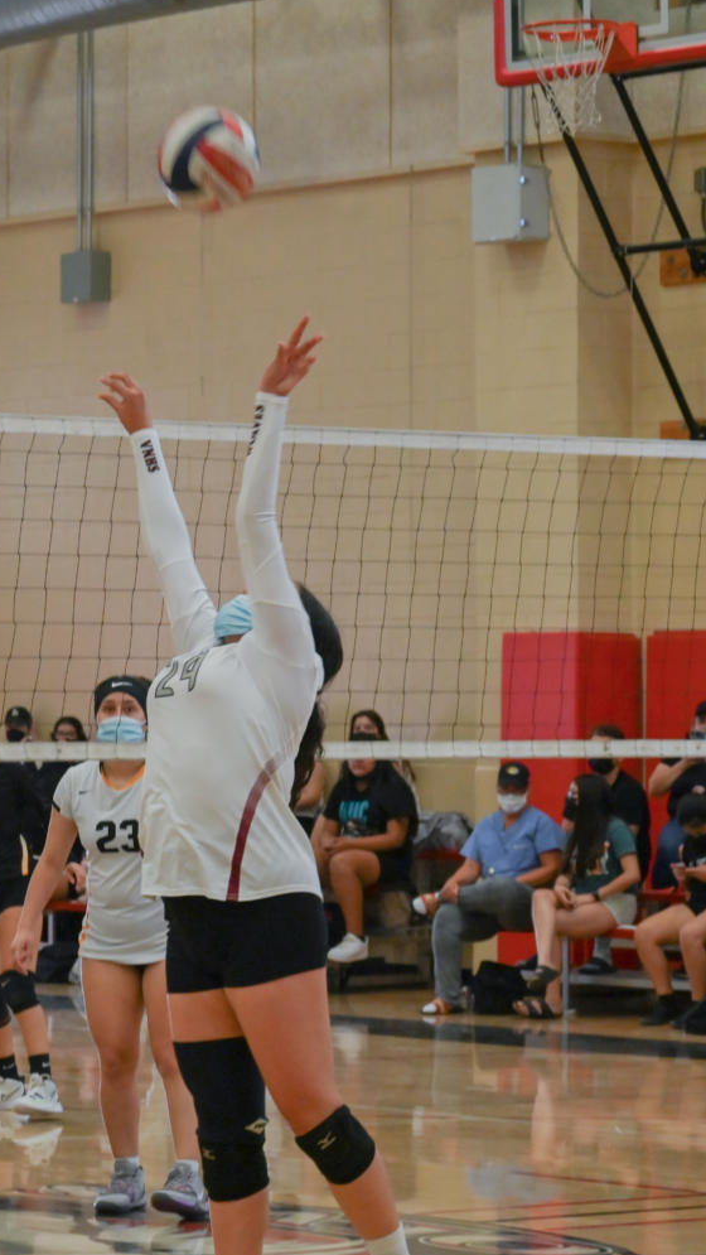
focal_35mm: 147
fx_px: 4890
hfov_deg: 8.2
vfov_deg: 14.6
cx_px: -162
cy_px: 624
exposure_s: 1/200
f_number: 7.1
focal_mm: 93
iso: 2000
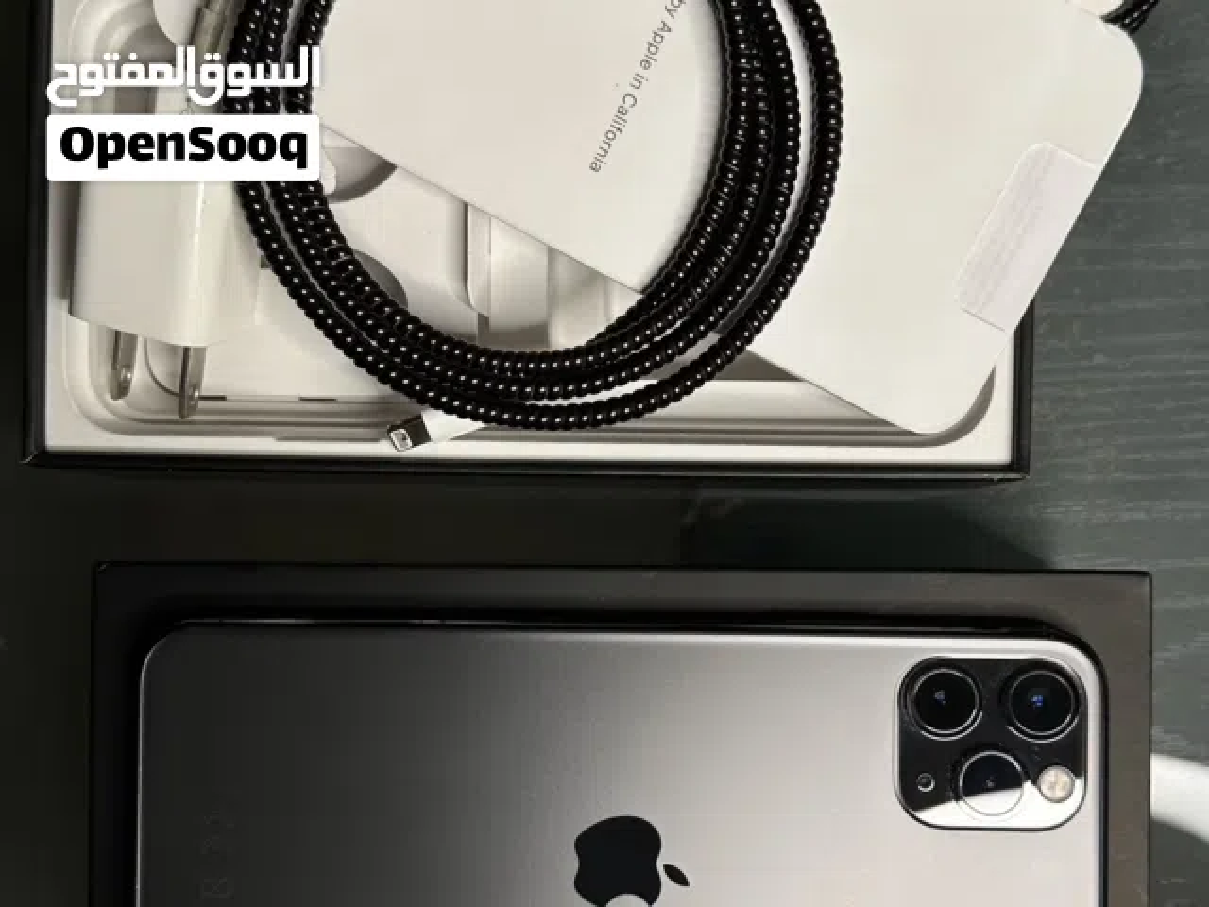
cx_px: 604
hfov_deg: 71.6
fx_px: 838
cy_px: 454
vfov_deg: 56.8
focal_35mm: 24
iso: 80
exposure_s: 1/100
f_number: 1.78
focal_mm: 6.86
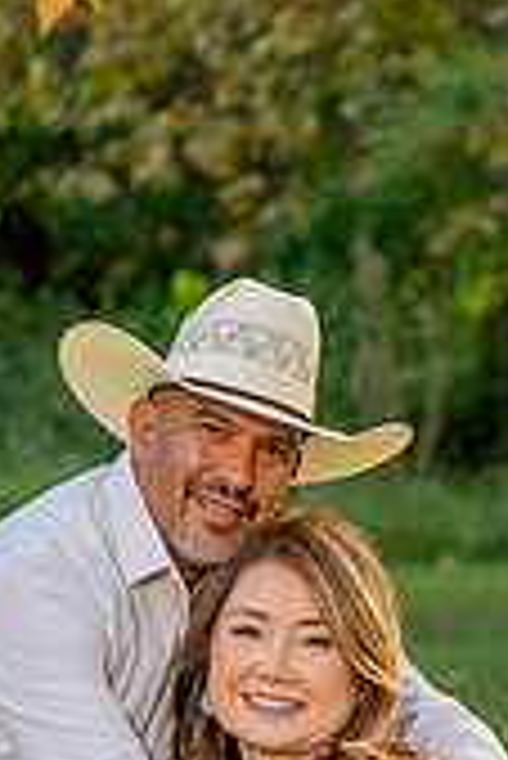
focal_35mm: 328
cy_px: 922
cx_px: 382
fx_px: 6928
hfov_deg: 4.2
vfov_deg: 6.2
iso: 200
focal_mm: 82
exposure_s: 1/200
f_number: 4
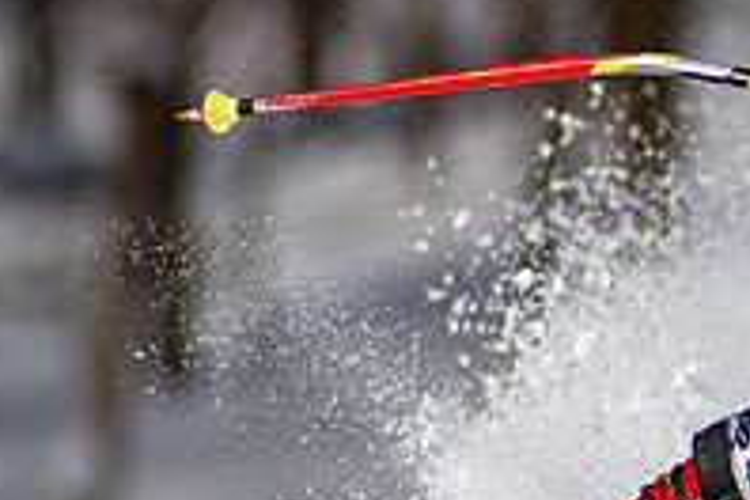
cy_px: -55
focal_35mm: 1489
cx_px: 1214
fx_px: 31018
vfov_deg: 0.9
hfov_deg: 1.4
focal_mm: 300
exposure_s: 1/6400
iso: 100
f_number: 2.8
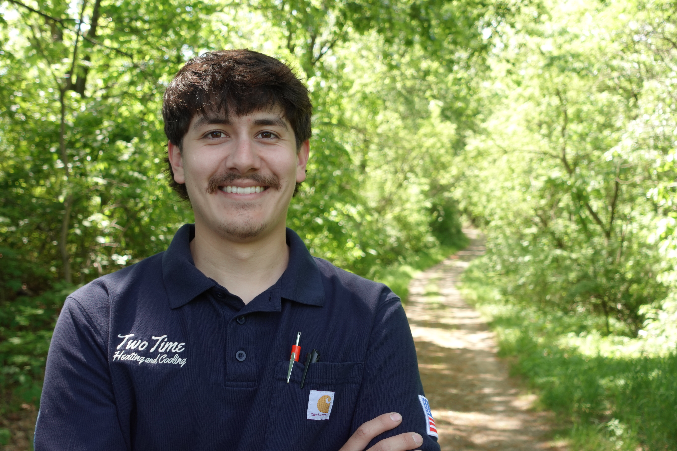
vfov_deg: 32.6
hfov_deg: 47.4
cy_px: 226
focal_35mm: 41
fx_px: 771
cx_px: 338
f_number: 2.8
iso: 125
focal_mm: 15.67
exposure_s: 1/160
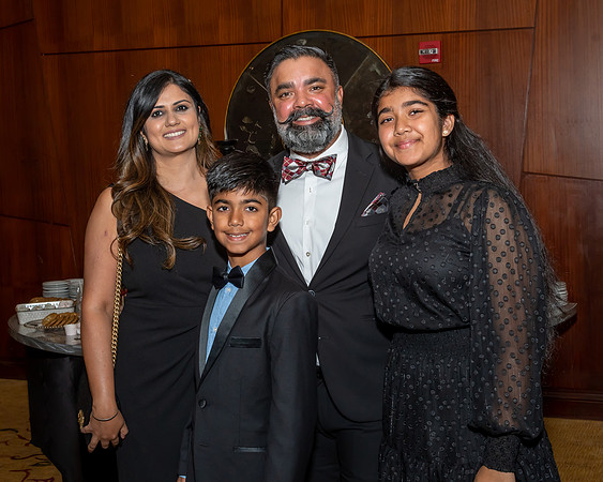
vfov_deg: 28.7
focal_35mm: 53
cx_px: 254
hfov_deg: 35.4
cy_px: 231
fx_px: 943
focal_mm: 30
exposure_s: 1/250
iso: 500
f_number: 9
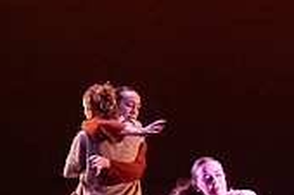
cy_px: 184
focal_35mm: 243
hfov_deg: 8.5
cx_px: 89
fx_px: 1983
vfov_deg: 5.6
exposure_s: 1/400
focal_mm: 54
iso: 4000
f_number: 4
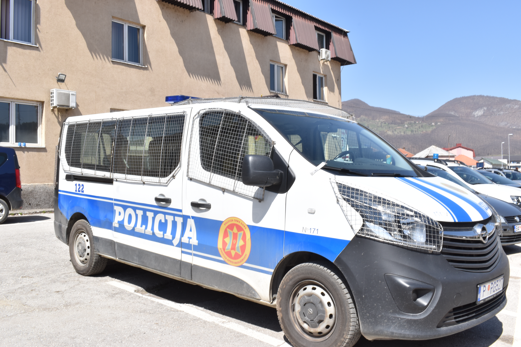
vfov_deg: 38.4
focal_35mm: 34
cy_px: 174
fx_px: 499
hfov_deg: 55.1
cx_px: 260
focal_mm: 23
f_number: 25
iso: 250
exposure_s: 1/80
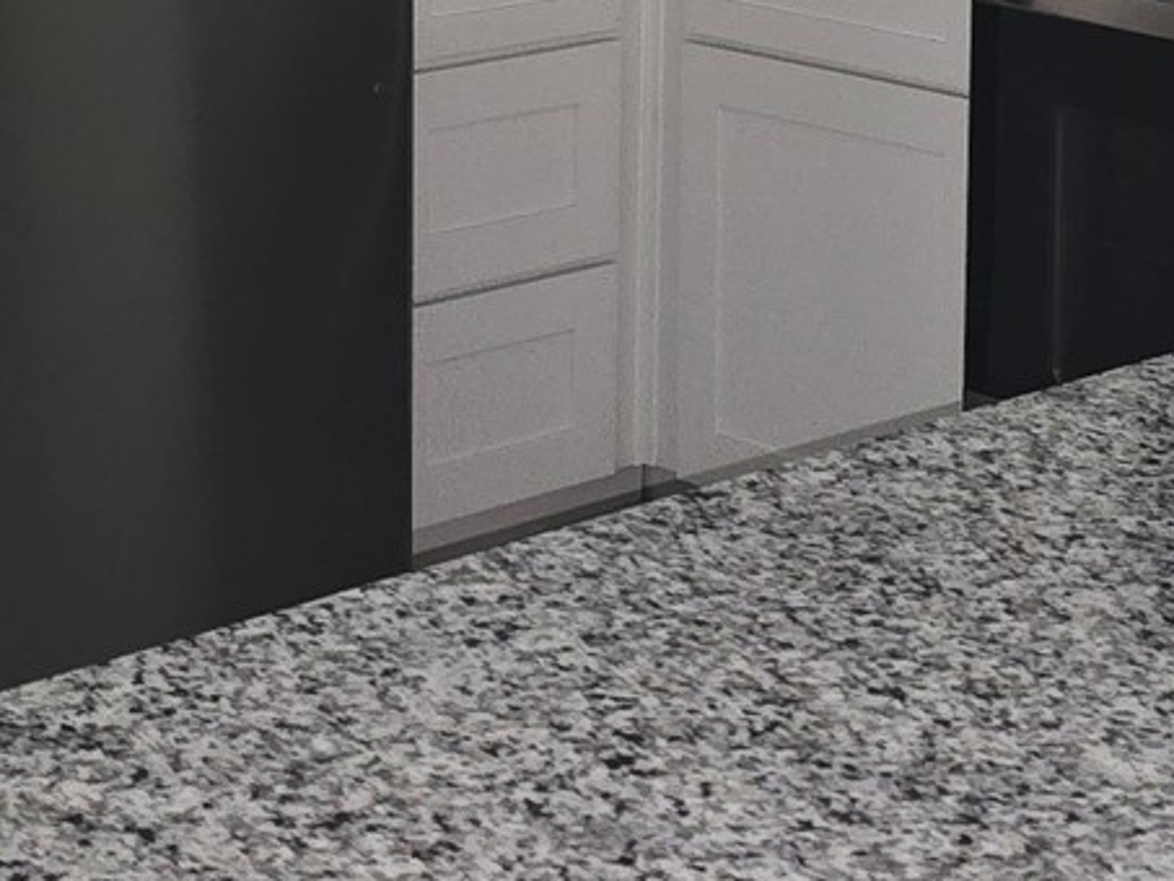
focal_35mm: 104
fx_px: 3528
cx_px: 829
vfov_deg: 13.7
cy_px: -269
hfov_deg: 18.8
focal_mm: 6.3
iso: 200
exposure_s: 1/12
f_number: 1.7
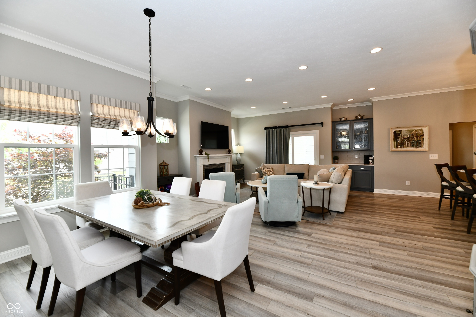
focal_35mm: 14
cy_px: 158
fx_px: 185
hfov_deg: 104.3
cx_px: 238
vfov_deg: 81.2
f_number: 6.3
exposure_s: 1/100
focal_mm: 14
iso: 640
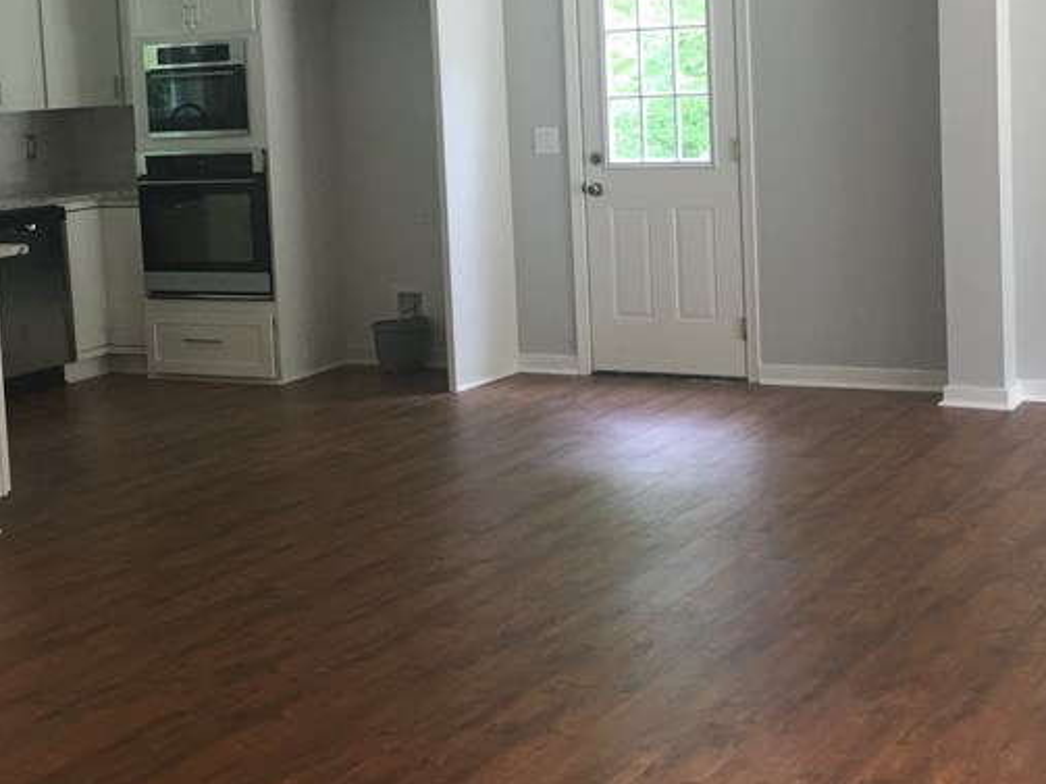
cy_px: 258
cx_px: 430
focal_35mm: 59
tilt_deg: -4.8
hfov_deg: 32.6
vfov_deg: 24.7
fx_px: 1782
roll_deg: +2.5
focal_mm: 4.15
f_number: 2.2
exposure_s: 1/15
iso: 32
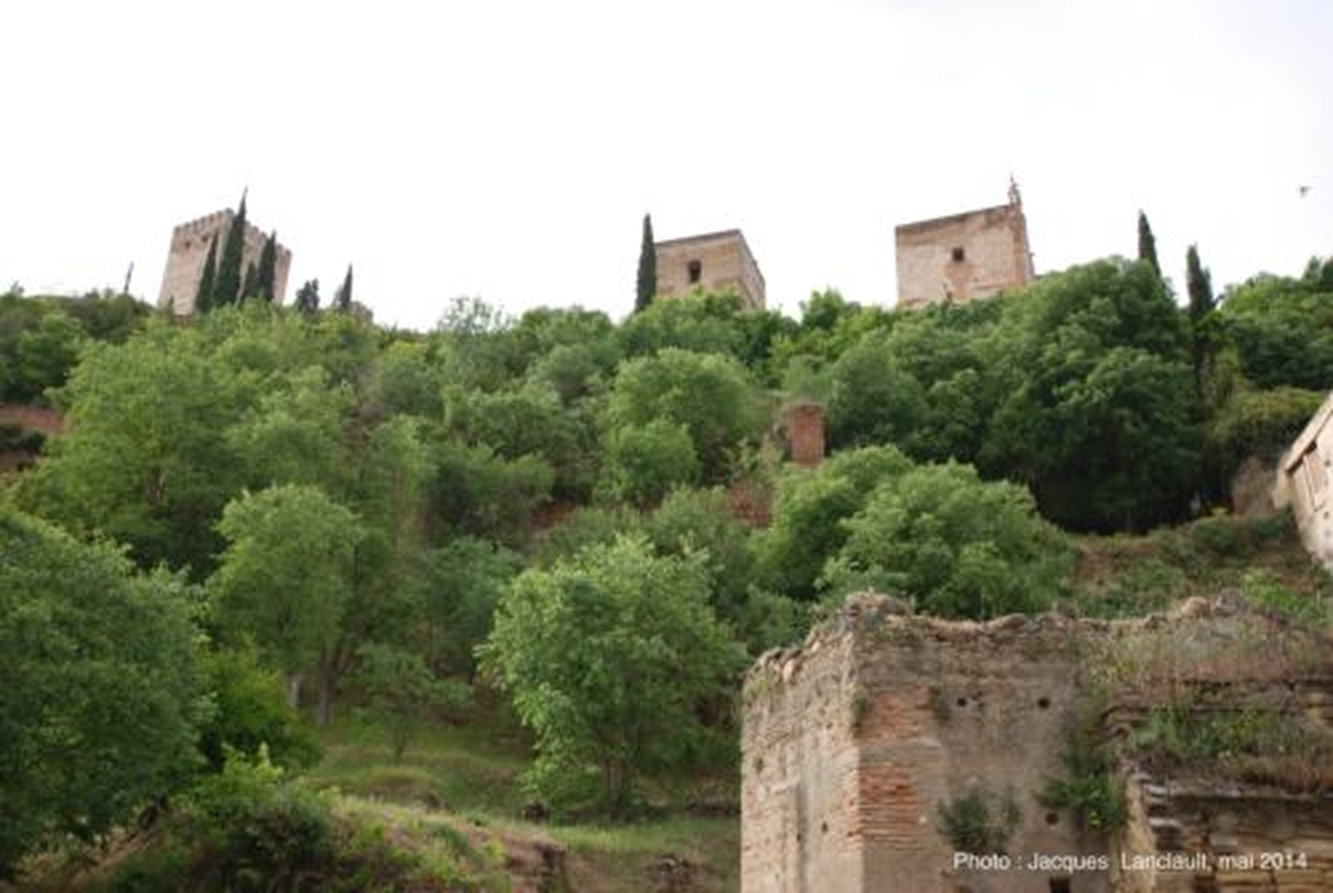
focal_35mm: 36
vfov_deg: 37.0
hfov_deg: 53.1
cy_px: 446
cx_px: 666
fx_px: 1335
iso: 100
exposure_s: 1/160
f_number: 4.5
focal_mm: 24
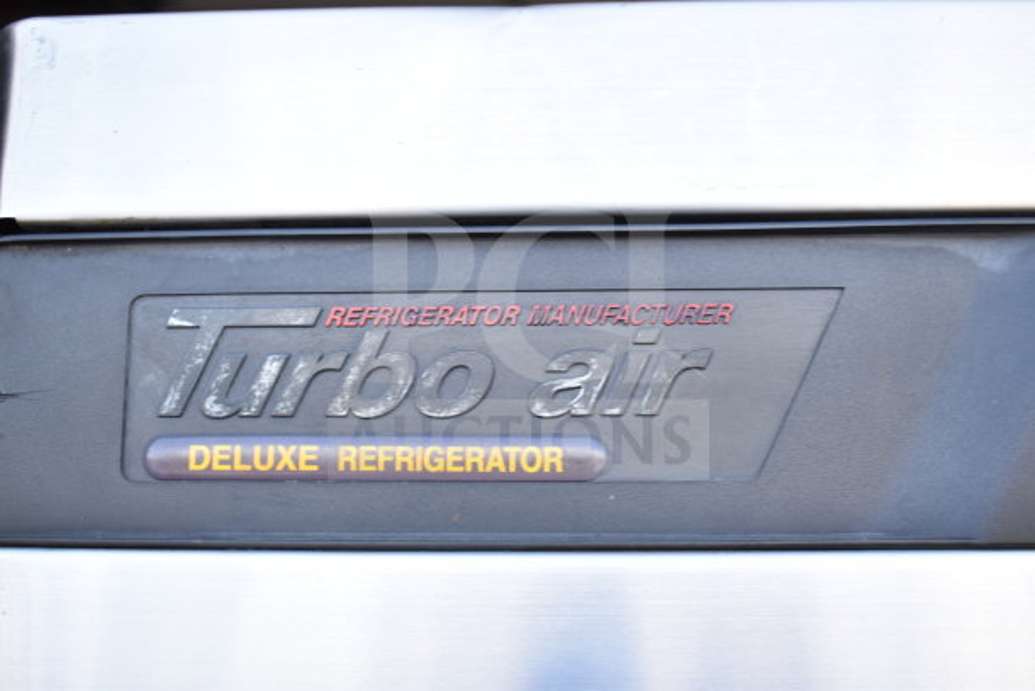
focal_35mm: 39
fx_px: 1121
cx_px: 518
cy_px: 346
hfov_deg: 49.5
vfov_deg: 34.2
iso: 200
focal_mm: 26
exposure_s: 1/80
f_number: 4.5
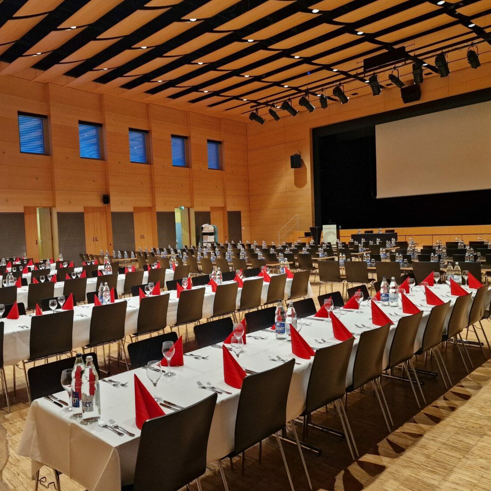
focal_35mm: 28
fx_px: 449
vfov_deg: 57.3
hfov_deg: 57.1
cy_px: 238
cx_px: 209
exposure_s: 1/100
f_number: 1.8
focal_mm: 6.4
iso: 800
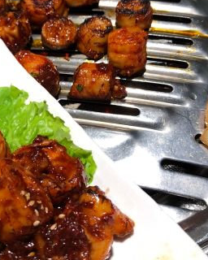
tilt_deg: -50.1
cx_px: 32
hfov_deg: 24.1
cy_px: 90
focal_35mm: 62
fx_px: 477
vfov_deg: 30.3
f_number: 1.8
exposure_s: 1/33
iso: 25
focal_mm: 3.99
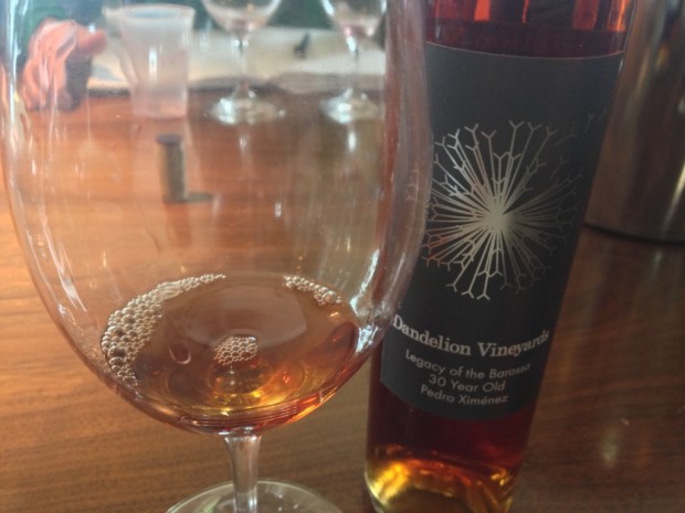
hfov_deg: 52.6
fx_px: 693
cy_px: 256
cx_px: 342
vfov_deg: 40.7
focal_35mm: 35
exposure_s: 1/20
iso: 160
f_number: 2.4
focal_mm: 4.28
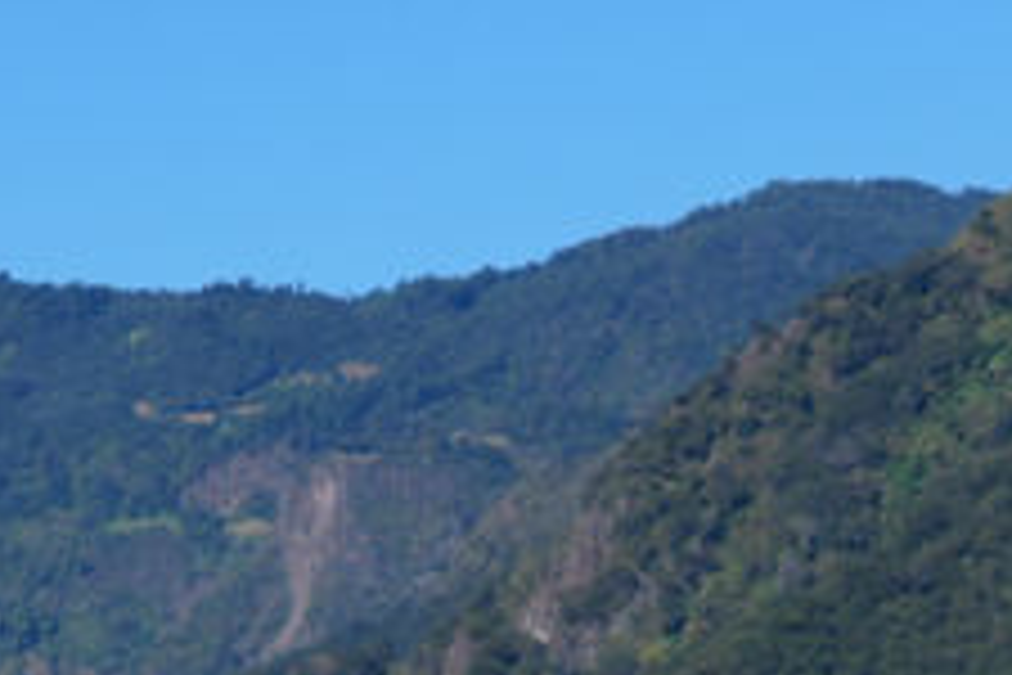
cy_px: 2252
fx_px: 9613
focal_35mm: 342
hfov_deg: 5.9
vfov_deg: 3.9
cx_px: 1678
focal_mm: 48
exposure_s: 1/200
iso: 100
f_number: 10
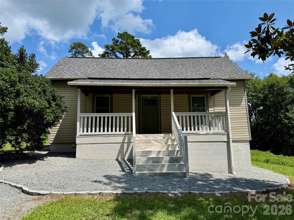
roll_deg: +1.2
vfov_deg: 56.8
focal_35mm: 24
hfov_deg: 71.6
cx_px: 147
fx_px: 204
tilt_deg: +7.7
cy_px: 110
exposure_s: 1/4673
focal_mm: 6.76
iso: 80
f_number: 1.78
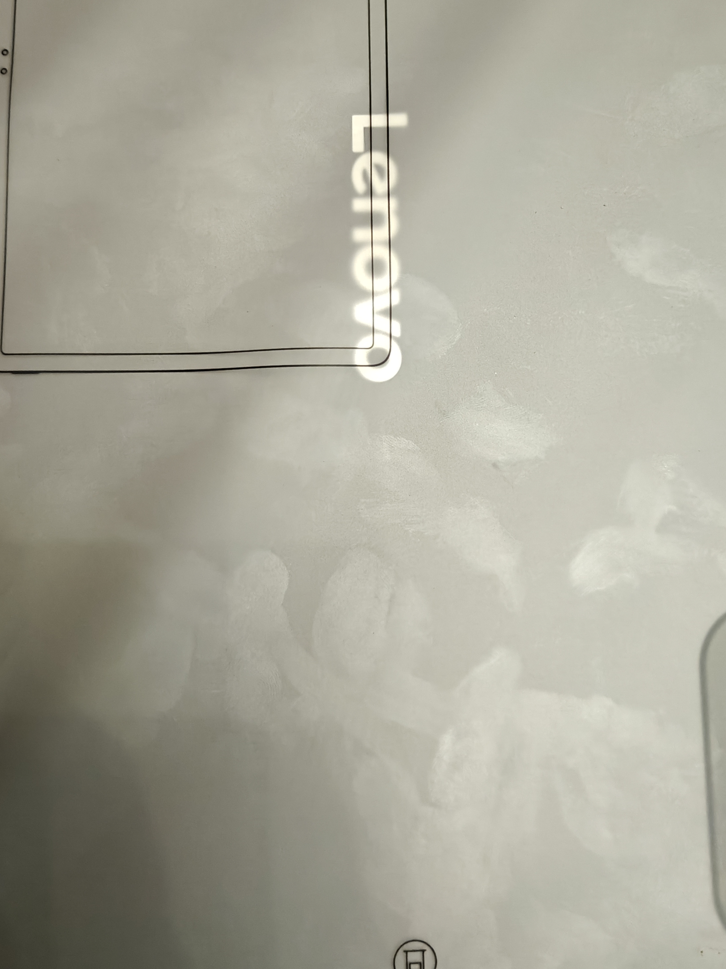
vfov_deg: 44.4
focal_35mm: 42
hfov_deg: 34.3
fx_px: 1175
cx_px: 427
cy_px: 364
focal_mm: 6.06
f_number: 1.6
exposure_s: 1/100
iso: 800
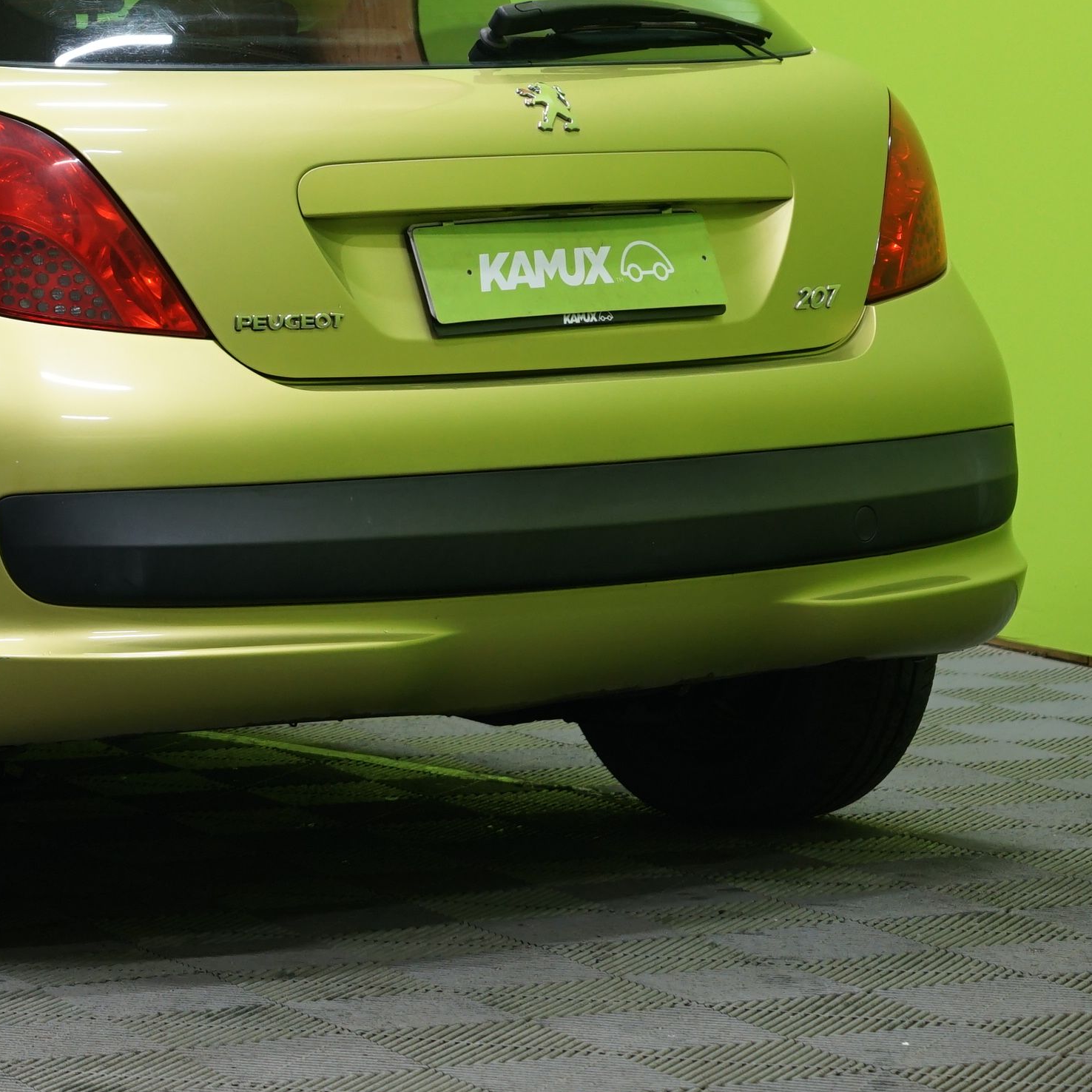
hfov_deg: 11.9
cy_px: 223
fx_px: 5175
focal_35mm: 145
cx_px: -113
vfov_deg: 12.0
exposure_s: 1/20
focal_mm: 64
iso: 640
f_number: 5.6
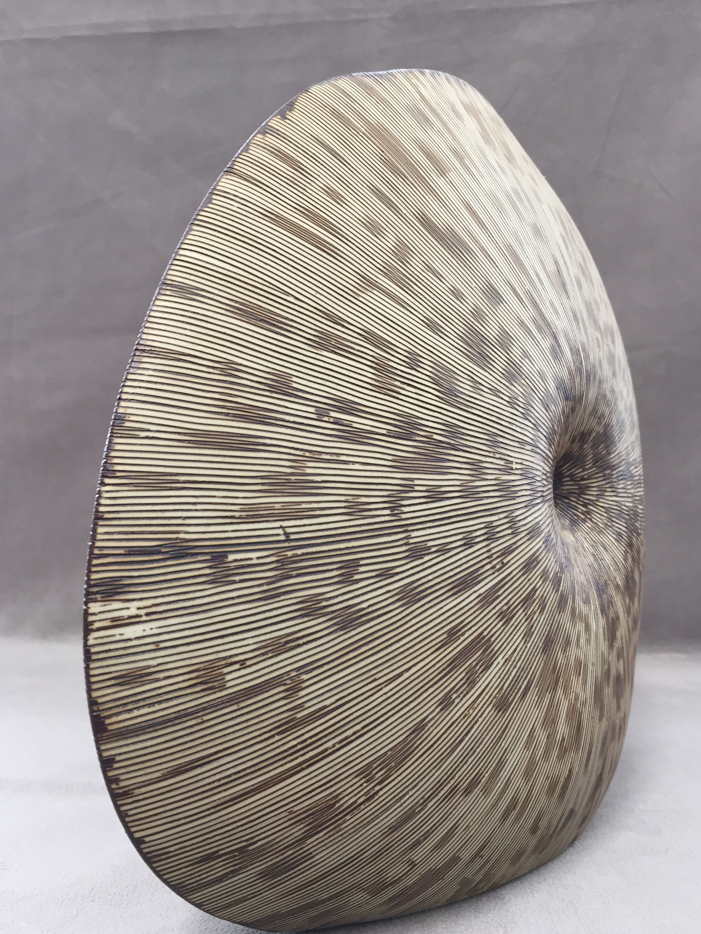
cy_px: 490
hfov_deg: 44.2
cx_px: 360
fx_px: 864
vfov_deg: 56.8
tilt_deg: -0.5
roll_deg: -1.5
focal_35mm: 32
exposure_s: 1/33
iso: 80
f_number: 2.2
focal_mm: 4.15
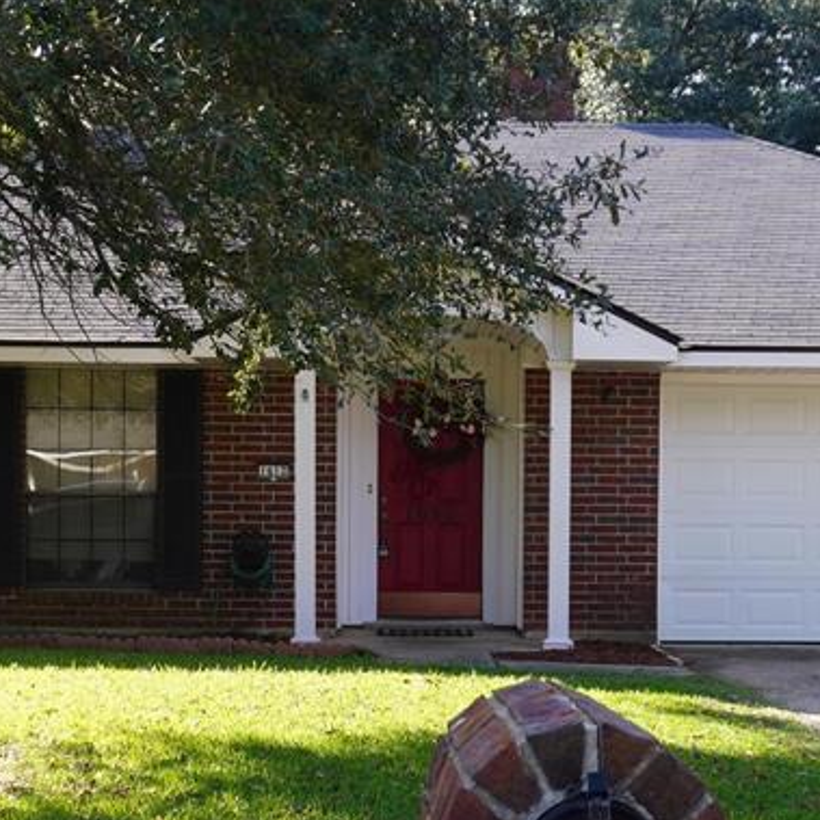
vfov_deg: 21.8
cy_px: 563
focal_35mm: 79
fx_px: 2121
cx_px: 407
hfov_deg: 21.9
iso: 100
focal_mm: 23
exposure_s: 1/100
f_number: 5.6
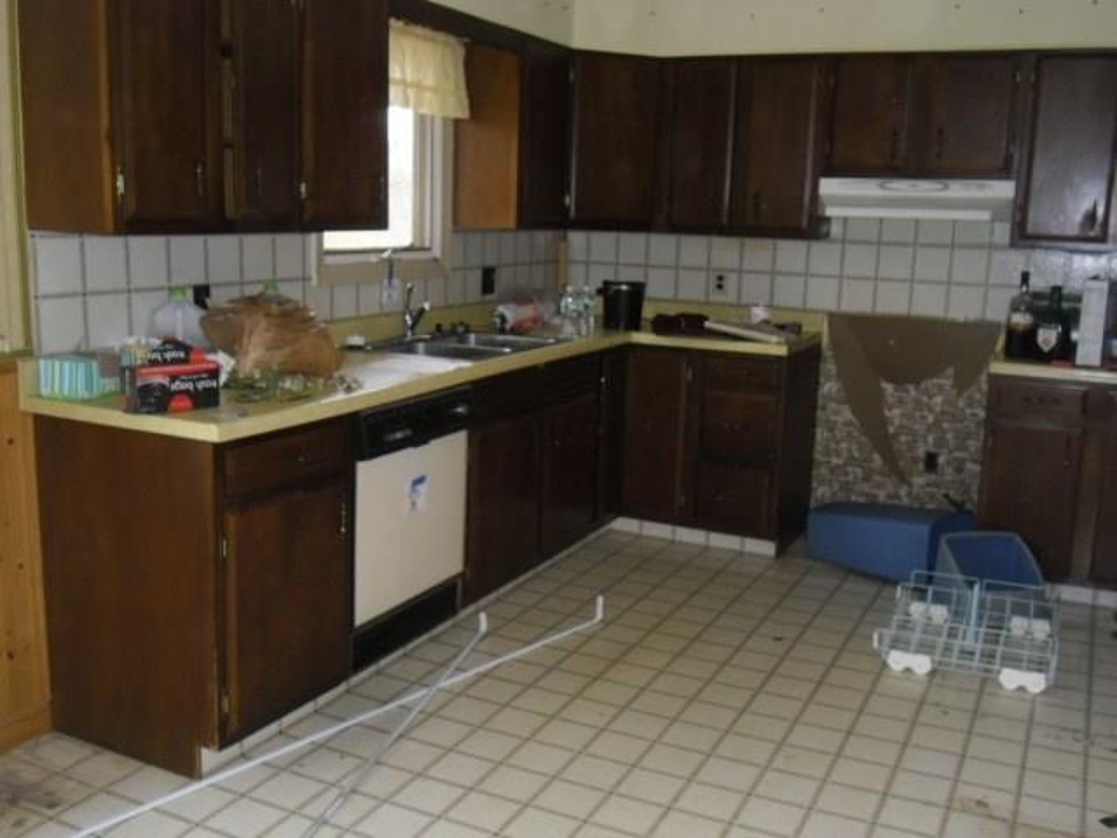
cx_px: 558
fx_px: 1226
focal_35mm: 38
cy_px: 419
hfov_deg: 49.0
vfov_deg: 37.7
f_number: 3.9
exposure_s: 1/60
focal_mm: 6.9
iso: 400
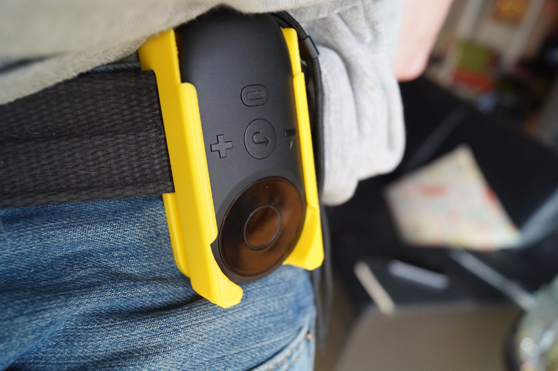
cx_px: 279
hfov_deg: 62.0
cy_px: 186
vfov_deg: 43.6
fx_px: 465
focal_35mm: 30
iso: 1250
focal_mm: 20
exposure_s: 1/160
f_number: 4
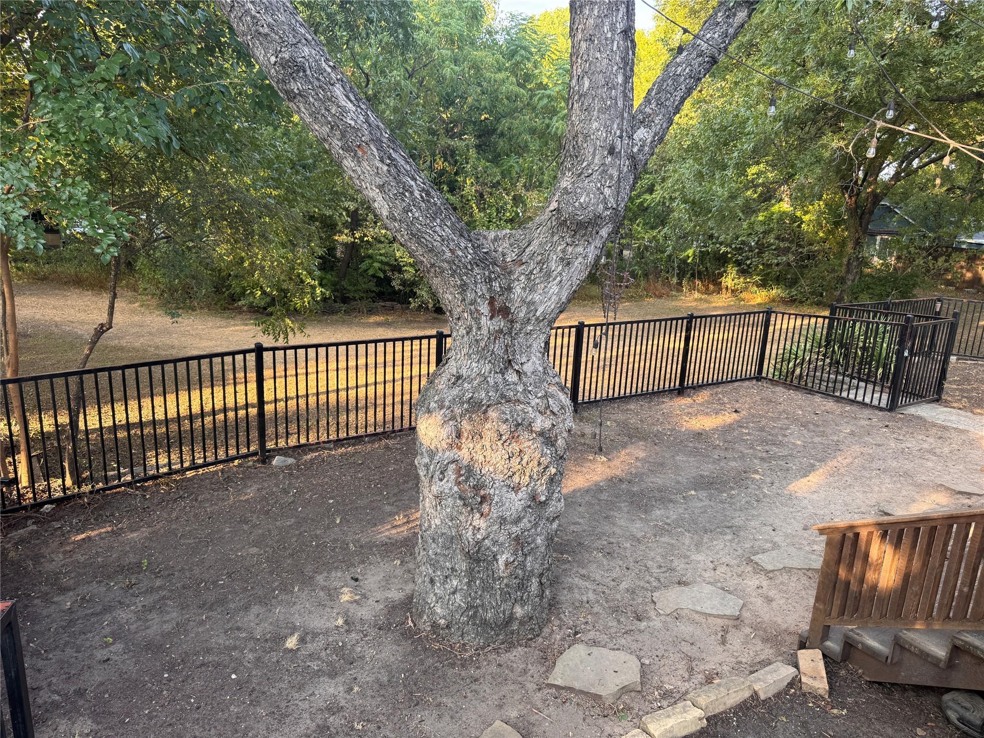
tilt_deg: -15.9
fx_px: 682
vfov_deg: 56.8
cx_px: 492
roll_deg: -3.2
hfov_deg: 71.6
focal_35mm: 24
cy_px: 369
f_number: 1.78
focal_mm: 6.76
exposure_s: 1/121
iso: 64
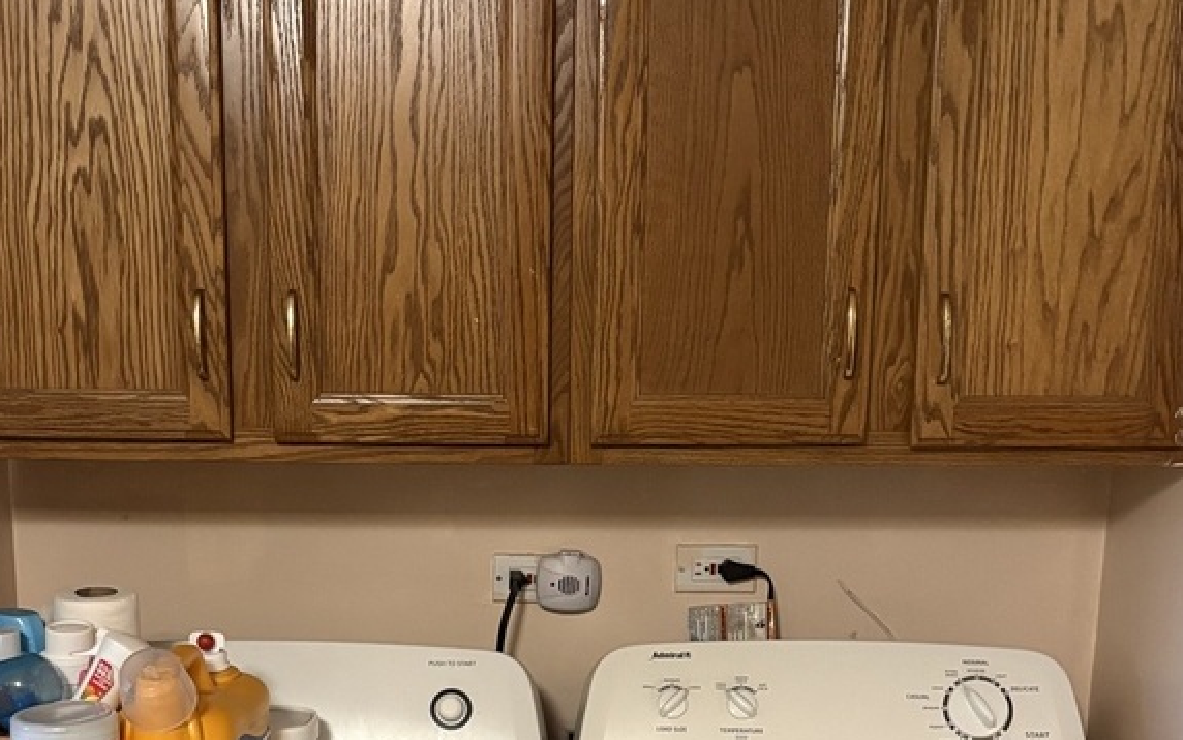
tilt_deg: -11.5
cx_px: 505
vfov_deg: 24.1
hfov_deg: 38.8
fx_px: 1677
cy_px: 678
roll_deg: -0.8
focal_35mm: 52
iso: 500
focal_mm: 5.96
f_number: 1.6
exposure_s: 1/30
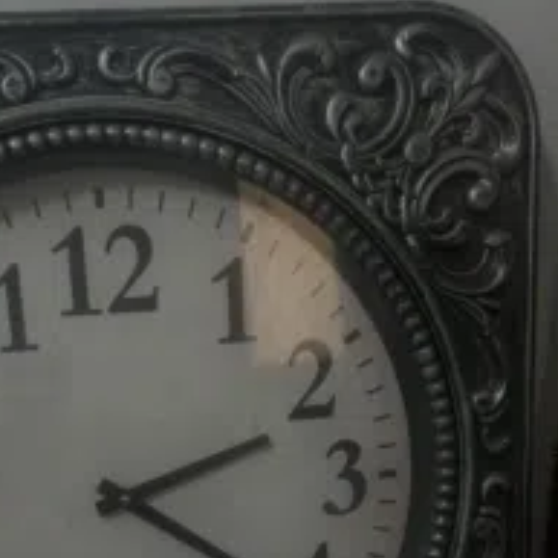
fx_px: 802
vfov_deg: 34.7
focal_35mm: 44
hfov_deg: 37.8
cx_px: 171
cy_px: 564
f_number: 1.78
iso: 200
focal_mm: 6.76
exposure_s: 1/108
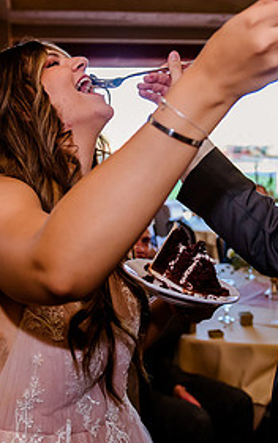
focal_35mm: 54
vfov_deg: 37.3
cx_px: 162
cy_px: 169
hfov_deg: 24.0
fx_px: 654
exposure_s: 1/400
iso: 3200
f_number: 2.8
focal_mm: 24
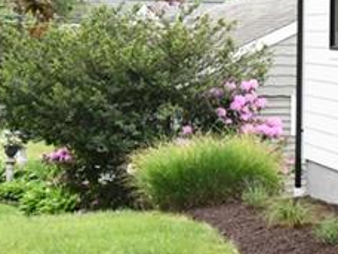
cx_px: 645
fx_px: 1474
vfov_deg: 9.8
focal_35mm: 151
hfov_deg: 11.9
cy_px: -1
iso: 6400
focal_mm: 35
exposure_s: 1/500
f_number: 13
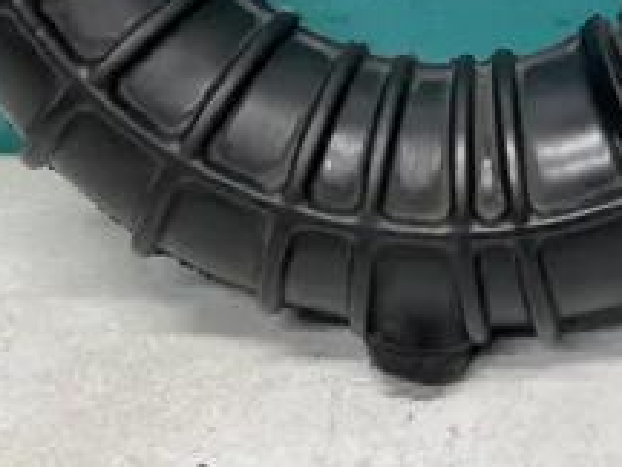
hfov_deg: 24.9
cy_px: 55
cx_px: 492
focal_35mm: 77
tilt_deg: -29.7
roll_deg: +1.4
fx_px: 1384
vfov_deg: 18.8
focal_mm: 4.2
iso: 100
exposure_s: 1/100
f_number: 1.6
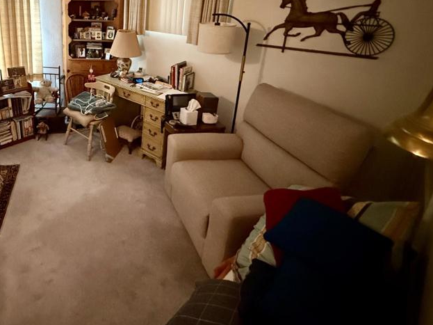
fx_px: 288
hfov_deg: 69.0
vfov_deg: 56.2
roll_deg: -0.9
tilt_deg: -18.3
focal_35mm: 23
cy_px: 84
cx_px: 107
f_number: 2.2
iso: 1250
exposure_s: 1/30
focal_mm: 2.22
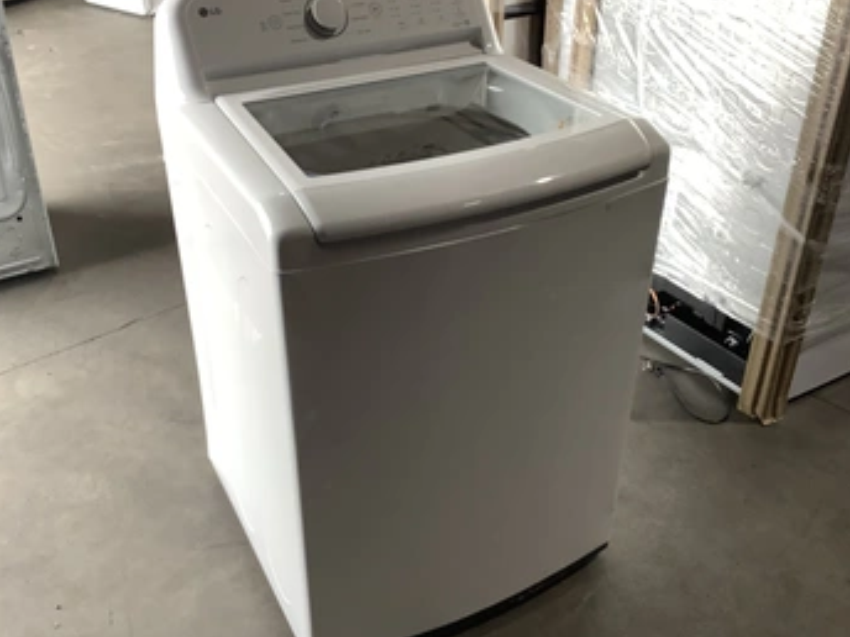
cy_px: 306
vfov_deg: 39.7
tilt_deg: -31.3
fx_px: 884
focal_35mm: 36
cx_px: 400
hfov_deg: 51.3
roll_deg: +0.2
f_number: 2.4
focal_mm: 3.3
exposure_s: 1/120
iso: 80
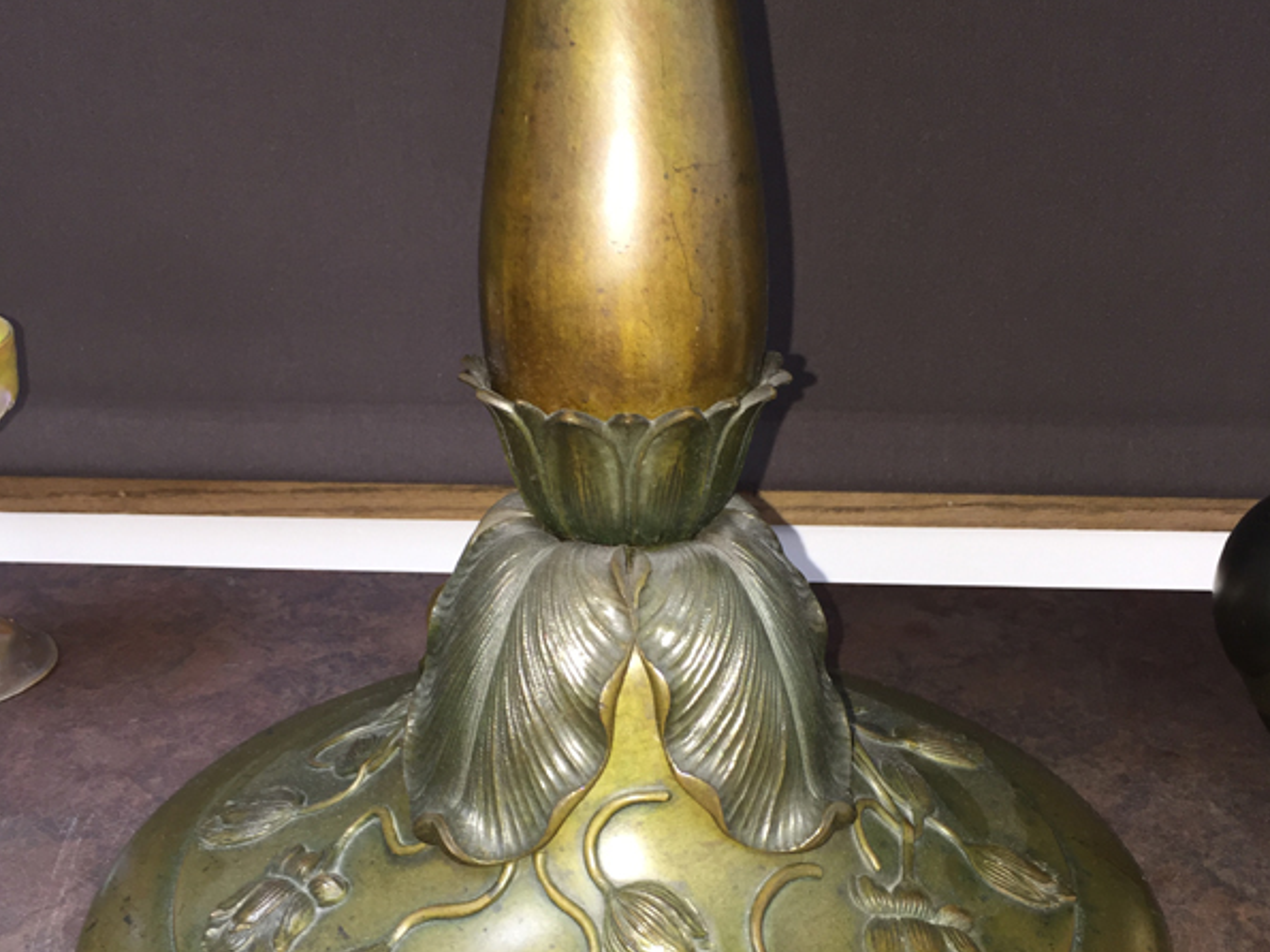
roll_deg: -1.0
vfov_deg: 36.3
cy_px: 668
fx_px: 1431
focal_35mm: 39
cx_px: 638
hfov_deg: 47.9
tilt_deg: -26.0
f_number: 2.2
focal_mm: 4.15
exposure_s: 1/30
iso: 80
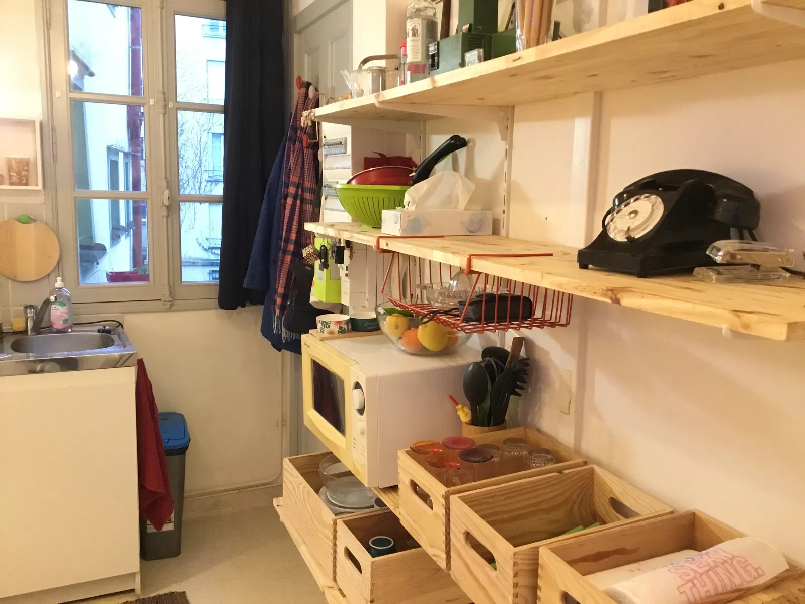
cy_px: 302
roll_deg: -1.1
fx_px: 721
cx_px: 402
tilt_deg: -9.0
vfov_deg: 45.4
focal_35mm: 31
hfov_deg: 58.4
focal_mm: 3.3
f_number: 2.4
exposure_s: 1/17
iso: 250
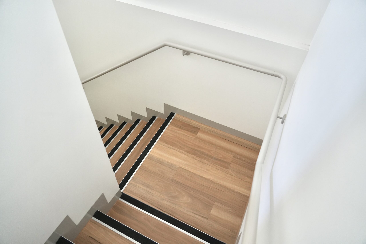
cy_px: 122
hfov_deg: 73.7
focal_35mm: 24
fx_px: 244
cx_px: 183
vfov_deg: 53.1
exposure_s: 1/30
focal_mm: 24
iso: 2000
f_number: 4
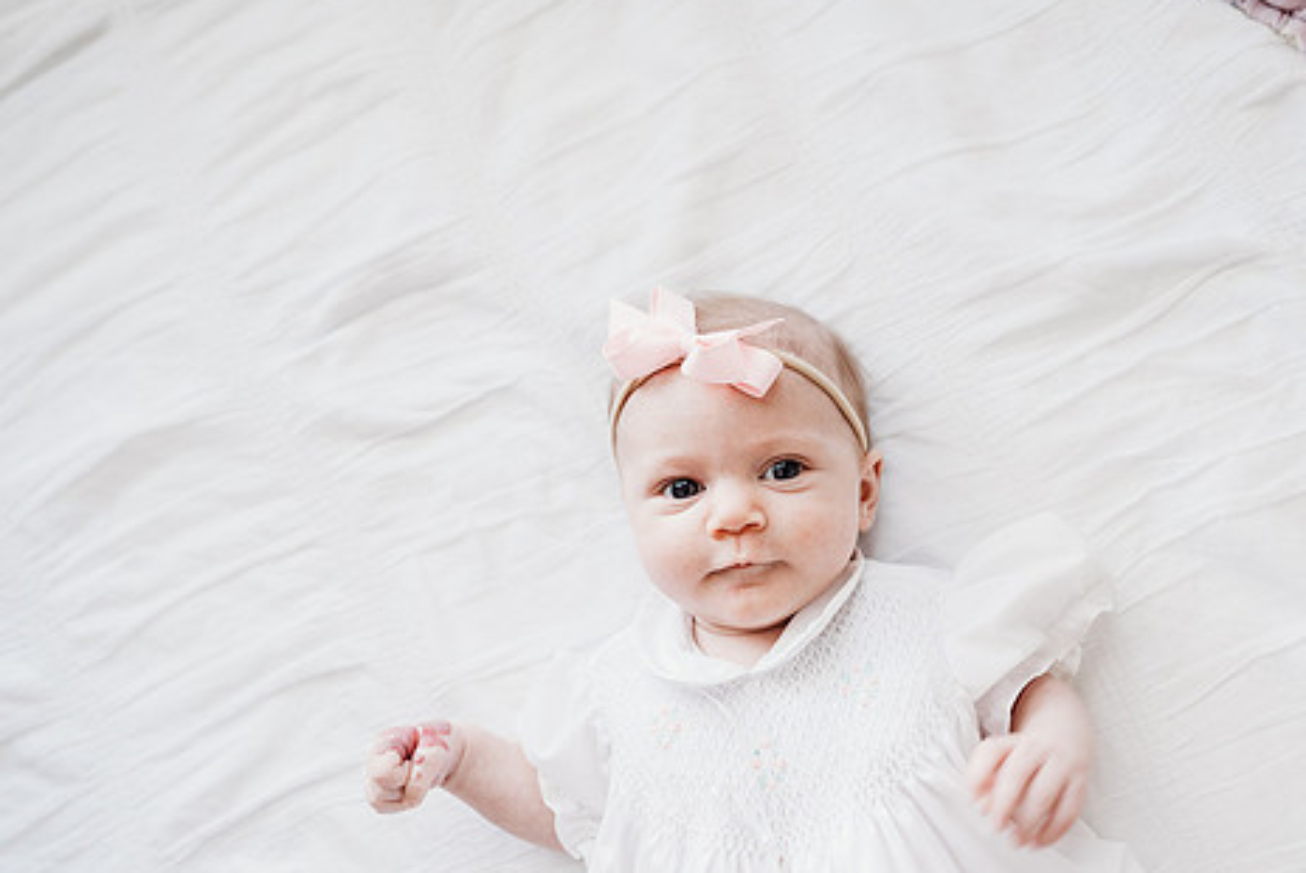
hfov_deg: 61.5
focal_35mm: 30
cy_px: 505
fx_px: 1089
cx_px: 771
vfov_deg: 43.5
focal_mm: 24
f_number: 2.8
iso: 1000
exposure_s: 1/100
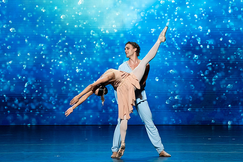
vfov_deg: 3.7
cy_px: 64
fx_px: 2523
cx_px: 134
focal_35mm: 374
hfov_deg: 5.5
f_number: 5.6
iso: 6400
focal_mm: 303
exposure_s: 1/400
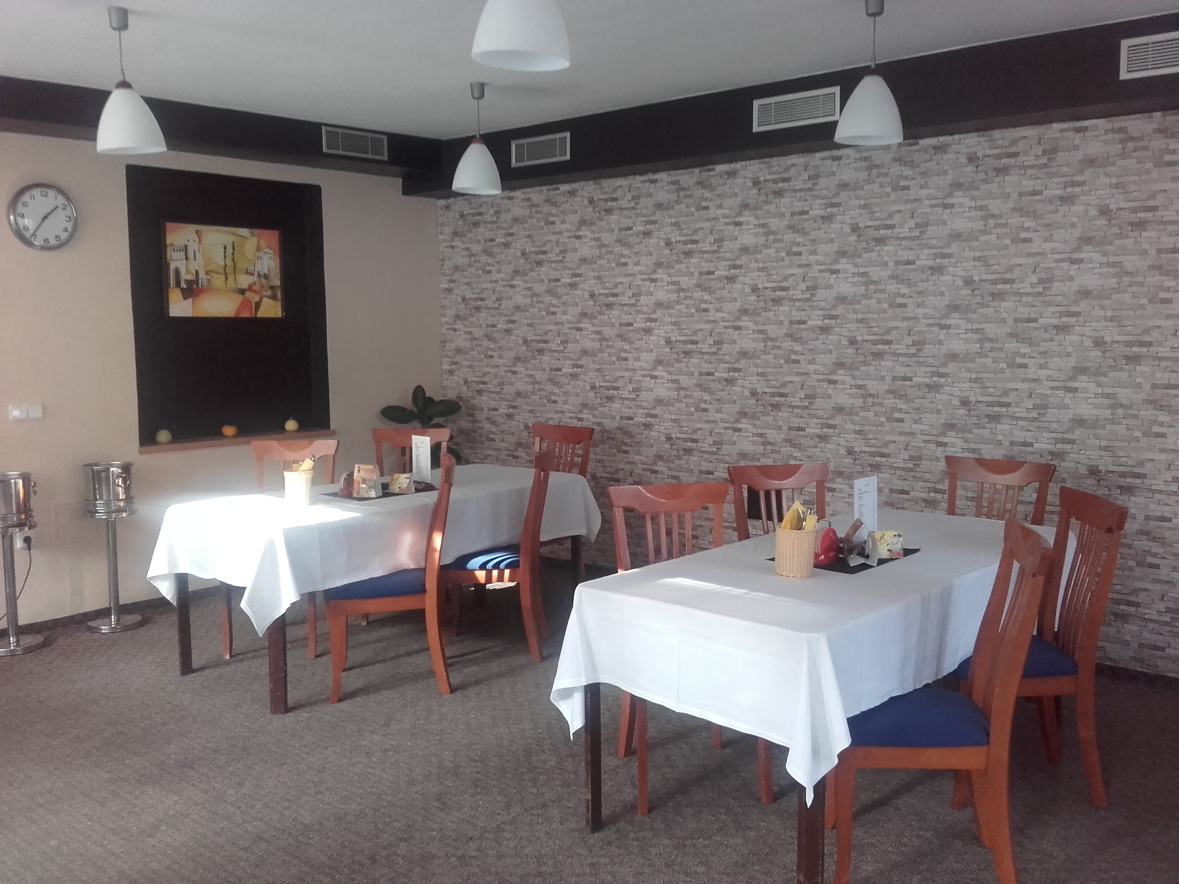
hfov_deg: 58.4
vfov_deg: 45.4
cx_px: 590
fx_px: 1056
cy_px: 442
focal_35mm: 31
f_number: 2.2
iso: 120
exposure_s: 1/30
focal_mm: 3.31
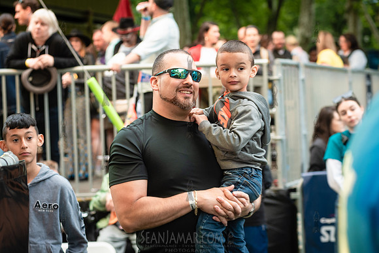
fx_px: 1053
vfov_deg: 13.7
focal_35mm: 100
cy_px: 126
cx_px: 190
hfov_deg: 20.4
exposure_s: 1/40
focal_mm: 100
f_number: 4
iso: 1000
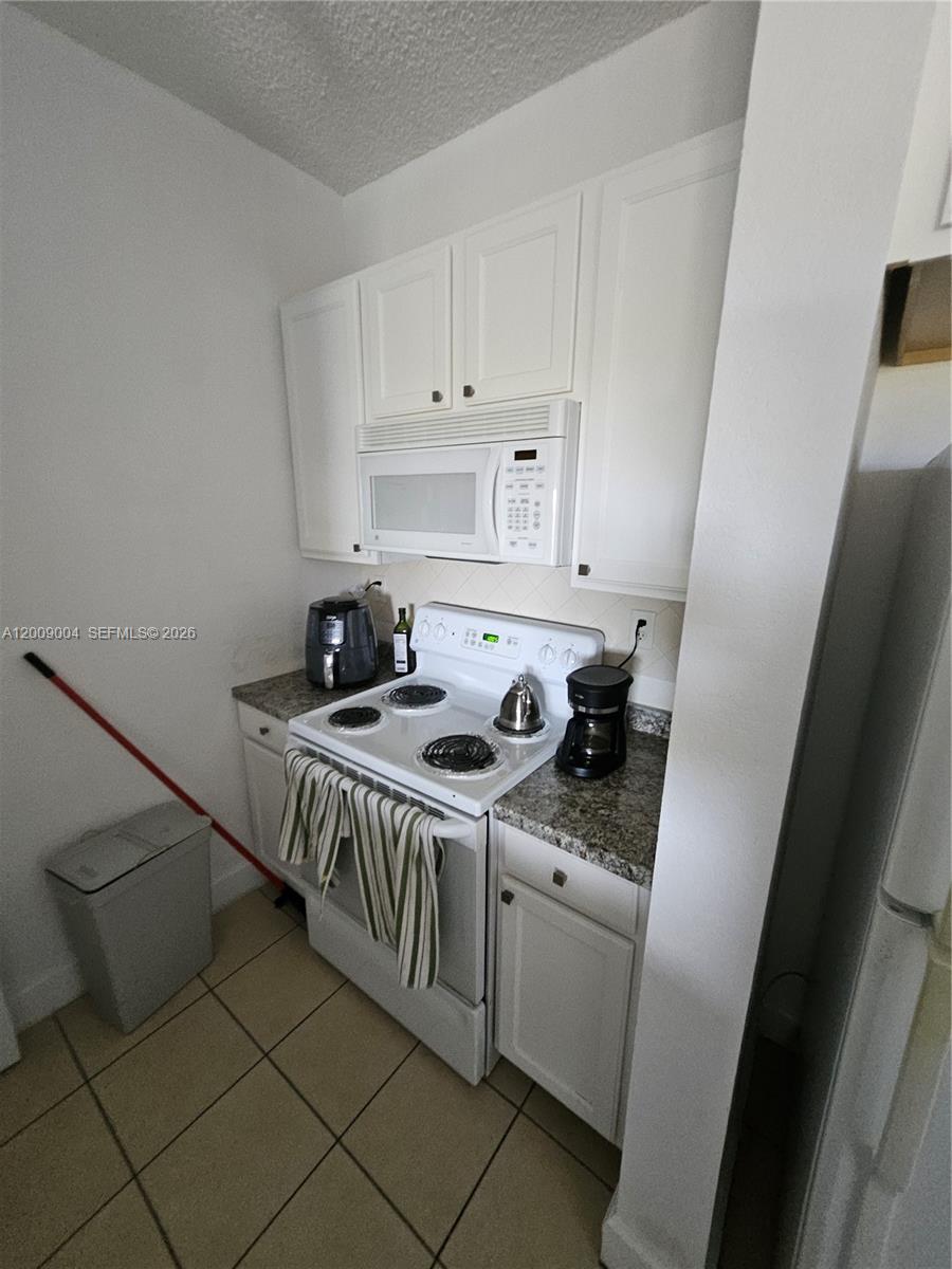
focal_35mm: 13
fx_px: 477
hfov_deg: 89.9
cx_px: 476
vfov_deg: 106.2
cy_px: 634
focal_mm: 1.74
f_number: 2.2
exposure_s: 1/30
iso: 320
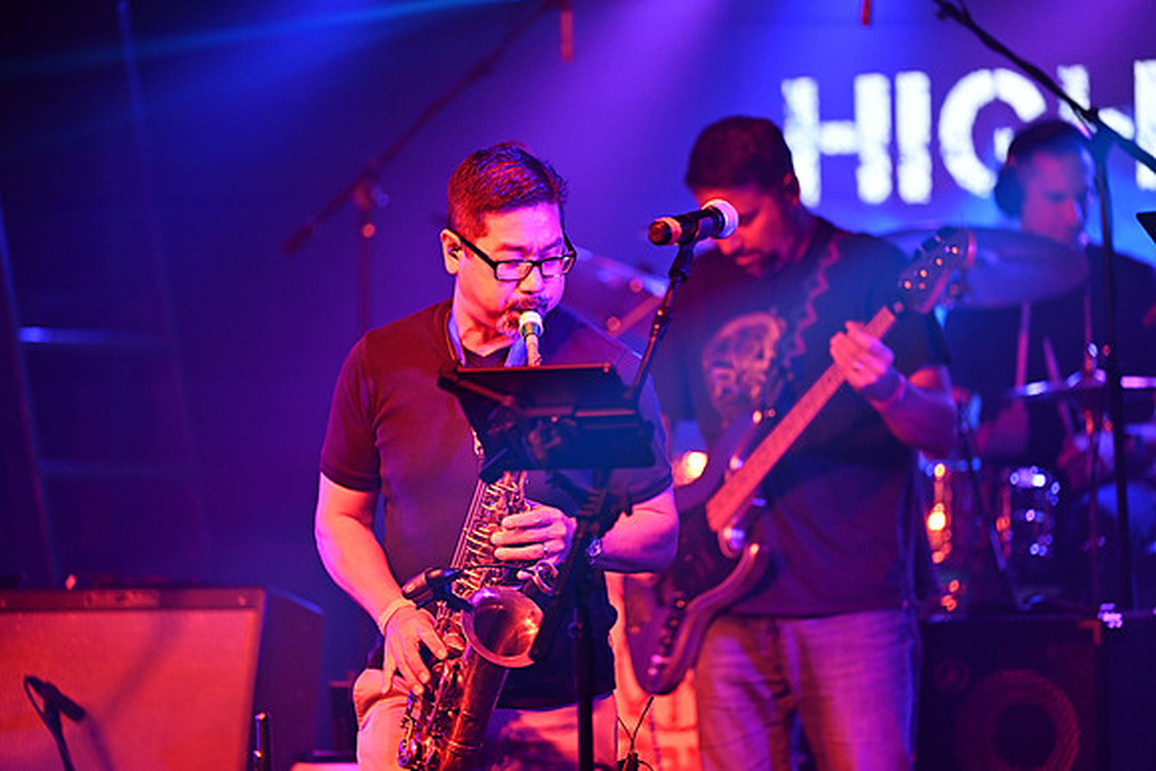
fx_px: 6423
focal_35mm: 200
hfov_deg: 10.3
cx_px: 578
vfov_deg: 6.9
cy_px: 386
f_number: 2.8
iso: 2000
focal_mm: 200
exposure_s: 1/400
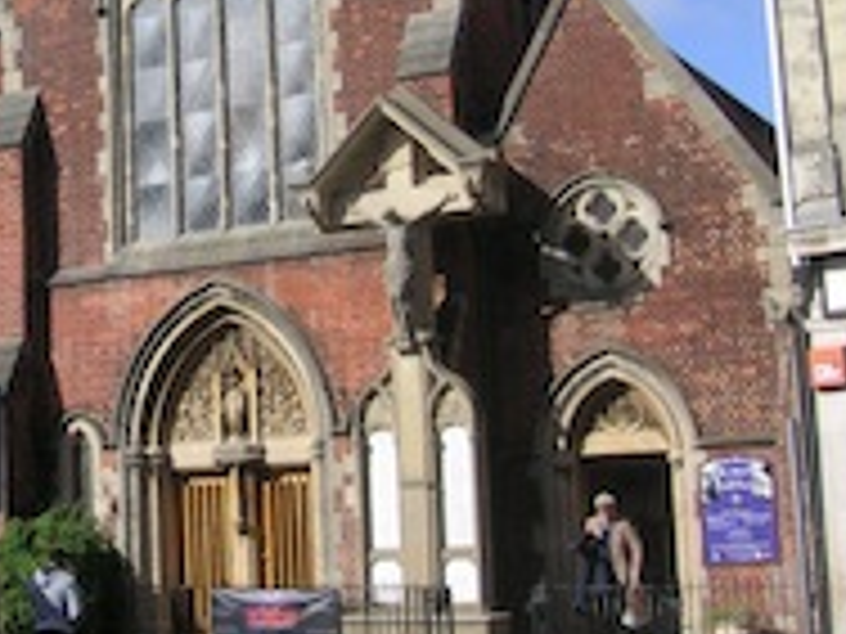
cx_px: 99
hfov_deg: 25.9
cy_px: 162
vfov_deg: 20.0
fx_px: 1784
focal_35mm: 73
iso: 50
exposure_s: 1/180
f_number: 6.7
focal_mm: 6.1
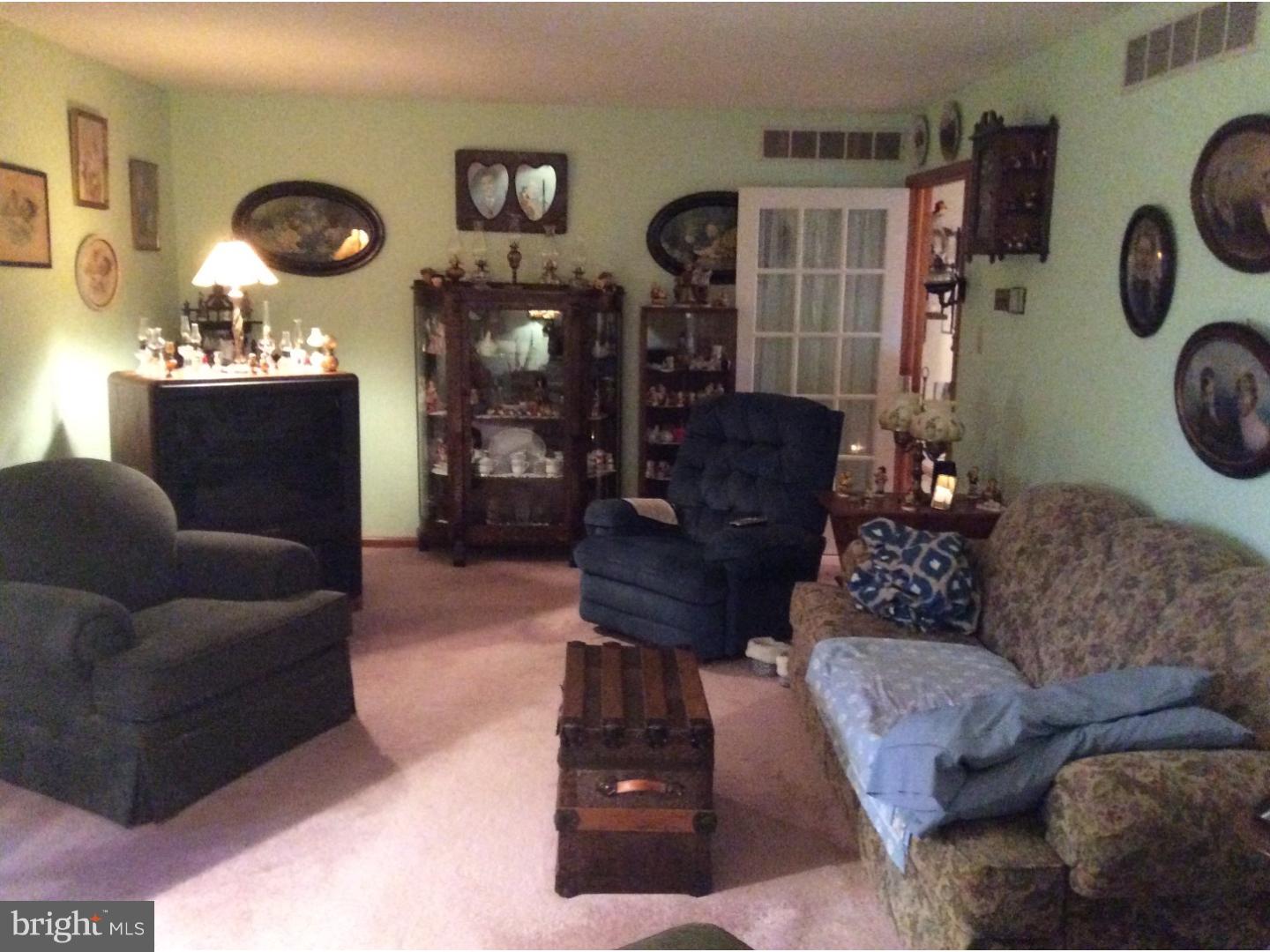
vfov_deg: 44.2
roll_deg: -0.5
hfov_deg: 56.8
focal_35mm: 32
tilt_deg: -10.3
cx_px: 635
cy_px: 476
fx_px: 1174
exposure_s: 1/15
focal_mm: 3.3
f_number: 2.4
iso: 640
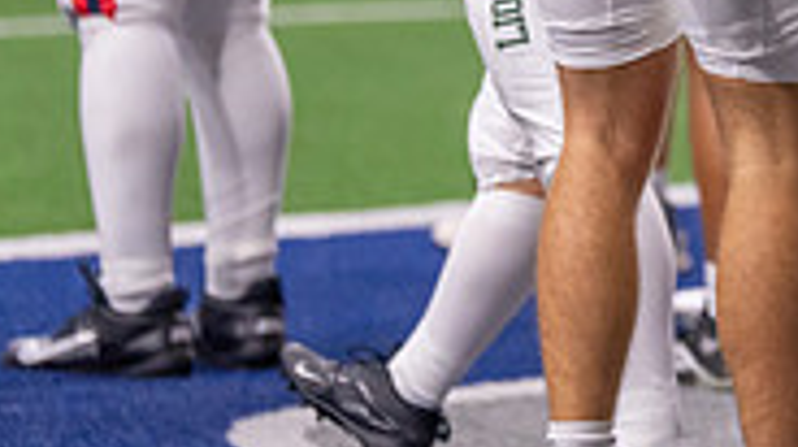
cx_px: 1140
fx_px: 11265
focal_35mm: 533
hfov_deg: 4.0
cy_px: -338
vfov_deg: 2.3
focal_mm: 138
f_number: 2.8
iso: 2500
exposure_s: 1/1000
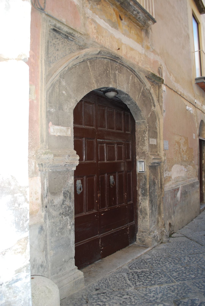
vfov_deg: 67.3
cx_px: 102
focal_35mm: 27
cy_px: 153
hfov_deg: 48.1
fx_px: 230
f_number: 3.5
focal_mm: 18
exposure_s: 1/60
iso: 200
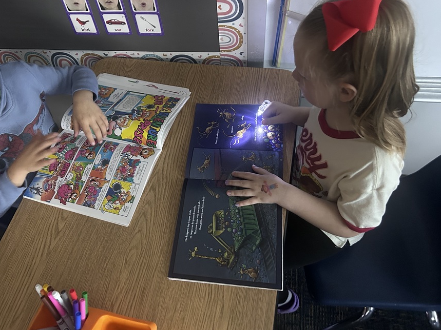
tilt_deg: -51.9
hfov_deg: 58.1
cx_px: 190
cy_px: 141
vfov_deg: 45.3
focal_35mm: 31
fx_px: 395
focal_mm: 5.7
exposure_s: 1/40
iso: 640
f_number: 1.5
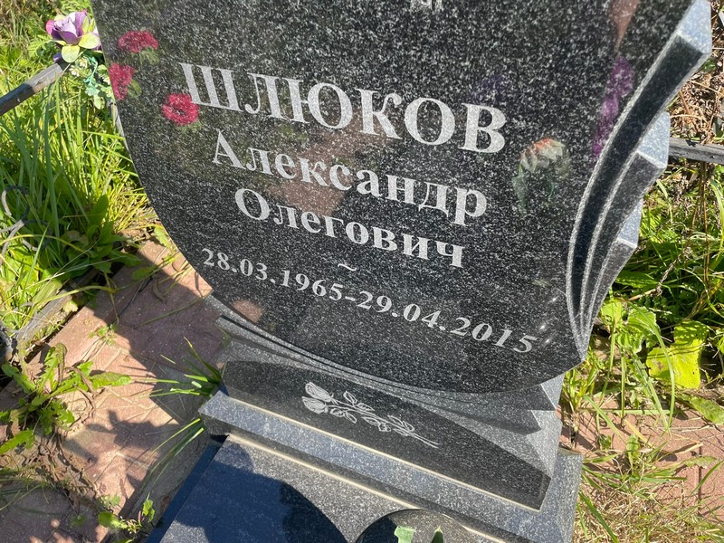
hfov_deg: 67.3
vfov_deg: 53.1
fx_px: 544
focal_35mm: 26
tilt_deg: -44.7
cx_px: 362
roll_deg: +4.6
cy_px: 272
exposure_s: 1/759
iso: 32
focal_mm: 4.2
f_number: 1.6
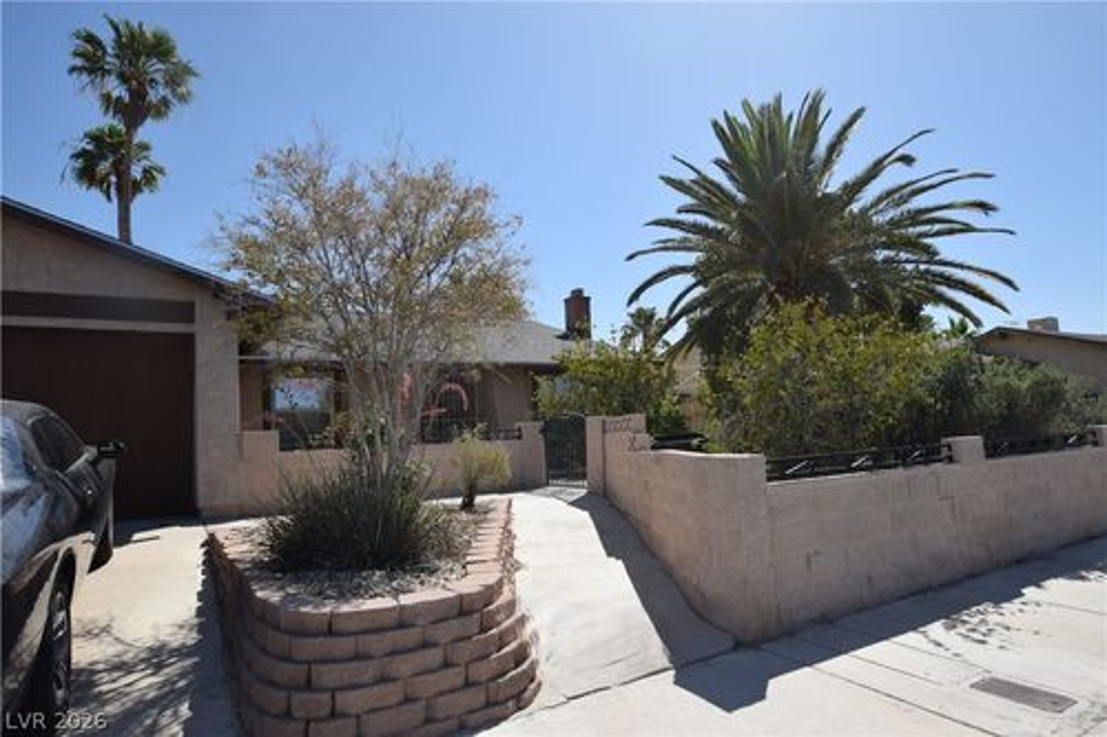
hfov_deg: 81.2
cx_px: 554
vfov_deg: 59.5
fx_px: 646
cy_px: 368
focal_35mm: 21
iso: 200
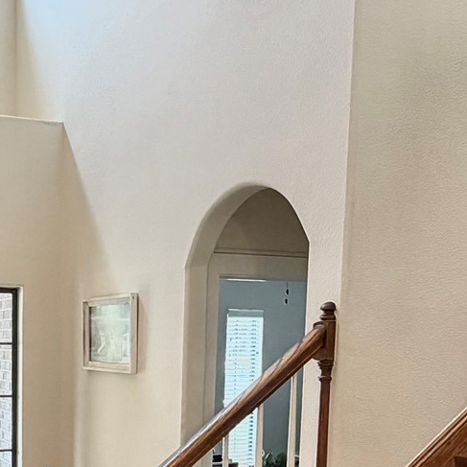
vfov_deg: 31.2
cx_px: 64
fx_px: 794
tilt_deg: -6.4
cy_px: 426
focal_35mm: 52
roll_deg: +0.0
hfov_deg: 31.5
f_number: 2.2
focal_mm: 2.22
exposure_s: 1/120
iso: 320
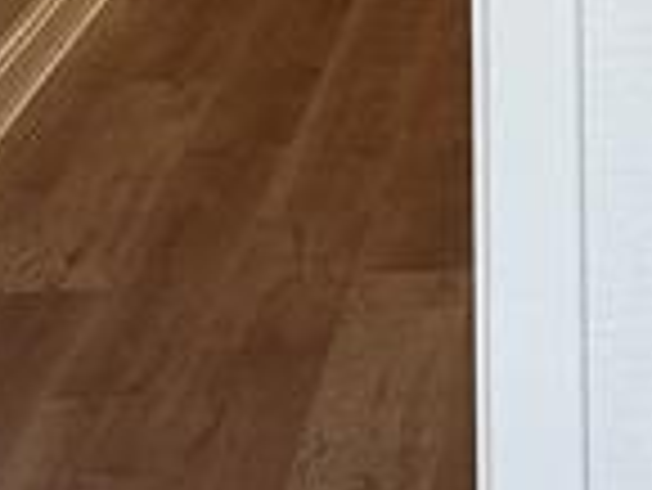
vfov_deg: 8.3
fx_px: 3186
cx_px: 976
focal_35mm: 169
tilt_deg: -2.9
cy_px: -508
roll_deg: +0.1
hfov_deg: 11.2
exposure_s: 1/384
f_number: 1.78
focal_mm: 6.86
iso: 80
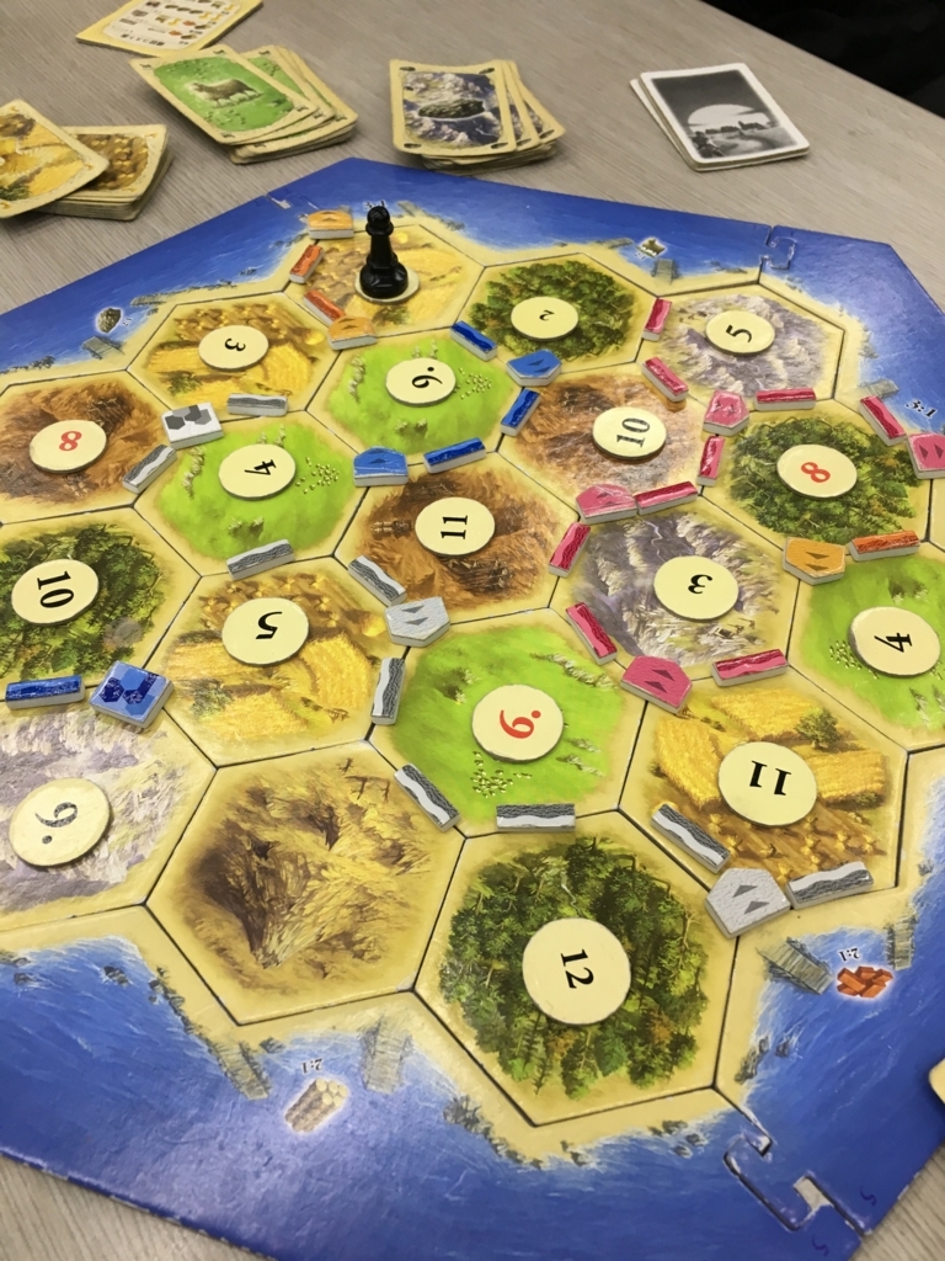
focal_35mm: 29
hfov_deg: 48.2
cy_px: 630
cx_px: 472
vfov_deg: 61.7
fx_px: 1056
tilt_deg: -52.3
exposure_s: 1/30
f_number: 2.2
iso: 25
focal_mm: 4.15
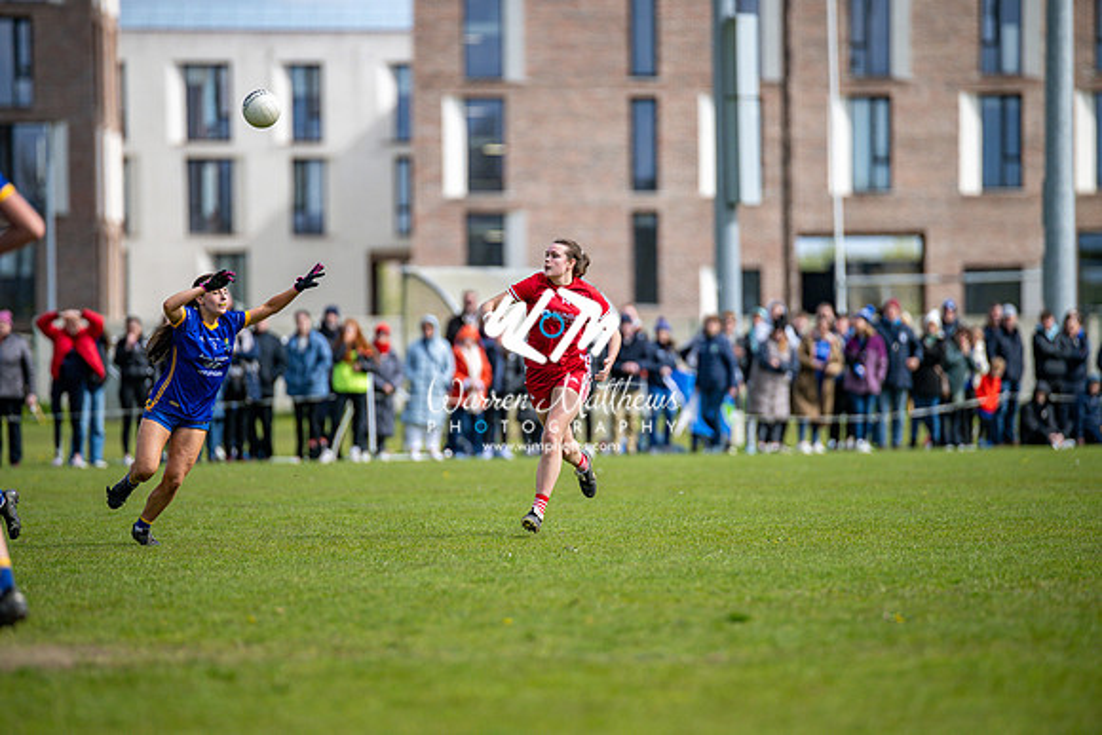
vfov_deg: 4.6
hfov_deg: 6.9
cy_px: 368
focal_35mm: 300
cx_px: 551
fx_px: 9185
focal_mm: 300
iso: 250
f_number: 2.8
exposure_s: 1/6400
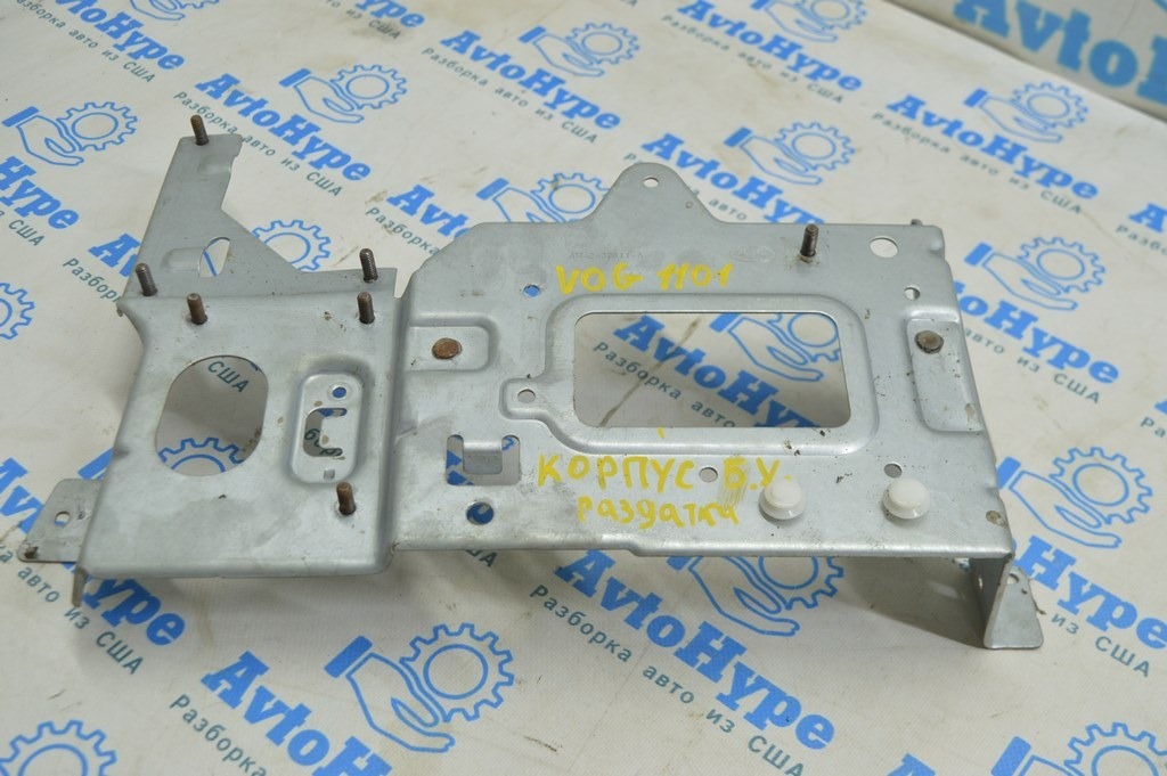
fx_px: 1458
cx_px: 584
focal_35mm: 45
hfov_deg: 43.6
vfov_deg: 29.8
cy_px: 388
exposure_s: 1/25
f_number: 5.6
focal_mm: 30
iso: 400
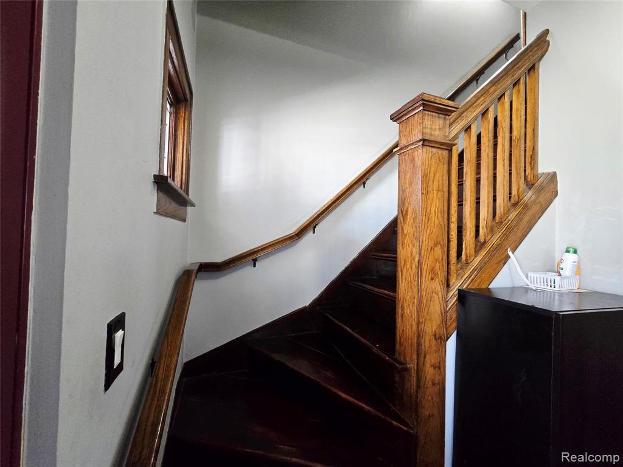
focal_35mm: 13
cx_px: 312
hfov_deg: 106.2
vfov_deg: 89.9
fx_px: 234
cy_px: 234
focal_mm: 2.2
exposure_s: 1/60.2
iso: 1000
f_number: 2.2
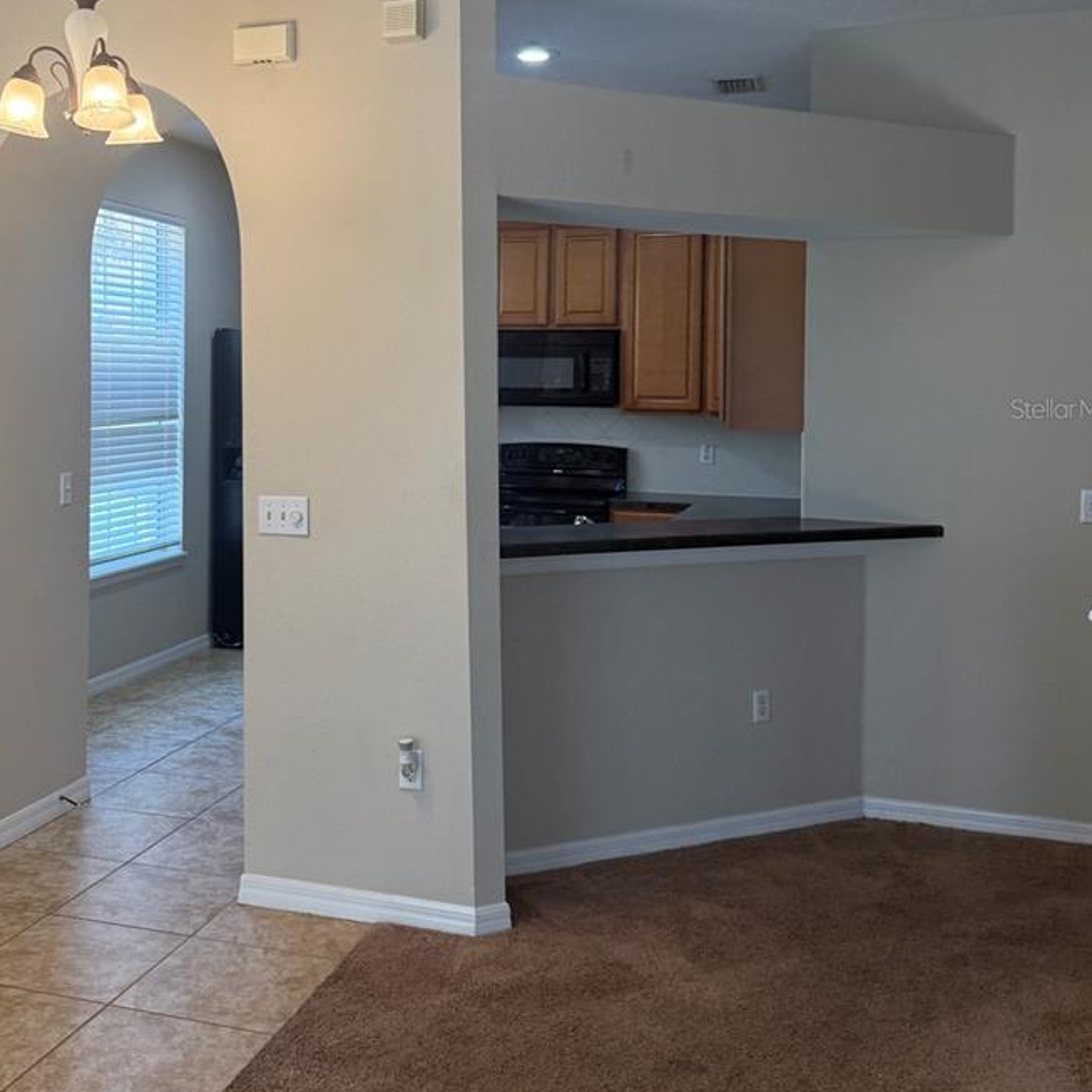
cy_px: 408
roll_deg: +1.9
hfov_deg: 42.3
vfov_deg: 42.5
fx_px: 1392
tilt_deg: +2.2
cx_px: 376
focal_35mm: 39
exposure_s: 1/158
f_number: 1.78
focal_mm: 6.76
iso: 160
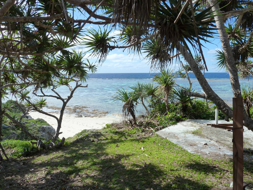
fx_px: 190
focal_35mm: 26
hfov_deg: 67.3
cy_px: 93
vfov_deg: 53.1
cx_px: 125
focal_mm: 4.1
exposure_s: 1/400
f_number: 4.5
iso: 125
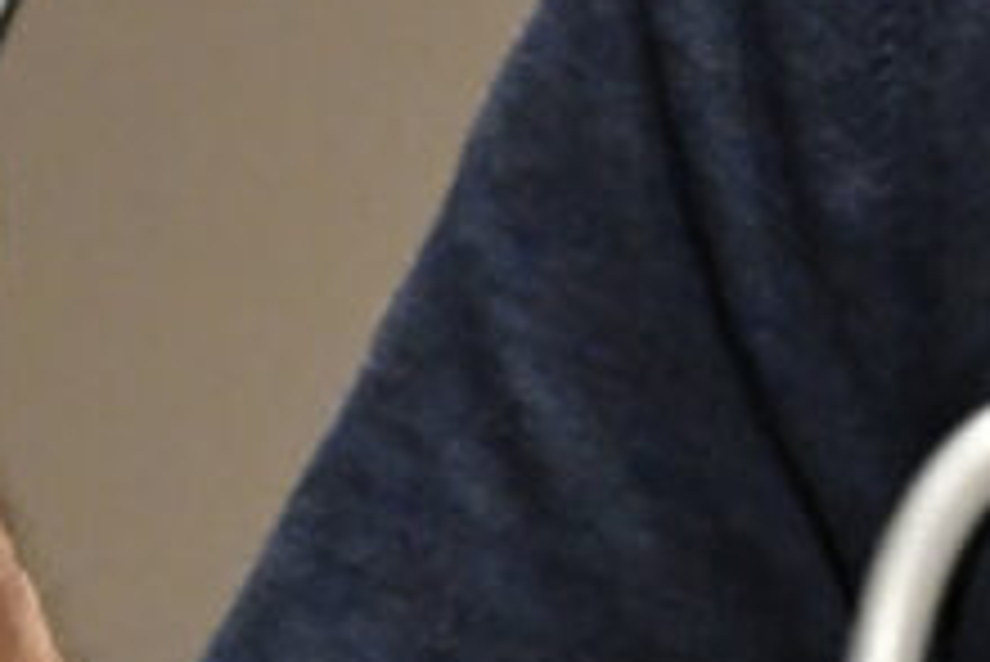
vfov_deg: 0.7
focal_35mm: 1852
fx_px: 50962
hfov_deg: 1.1
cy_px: -581
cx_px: 2187
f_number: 4.5
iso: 3200
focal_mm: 170
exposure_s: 1/320
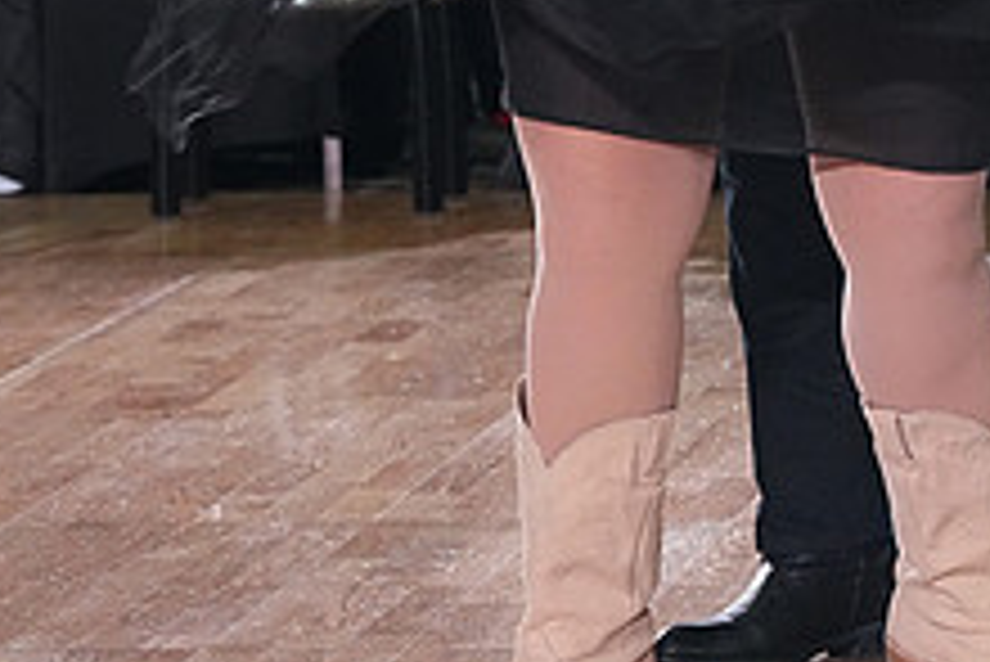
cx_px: 727
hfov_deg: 5.9
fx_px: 9631
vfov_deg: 3.9
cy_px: -270
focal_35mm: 350
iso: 6400
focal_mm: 133
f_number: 7.1
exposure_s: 1/320
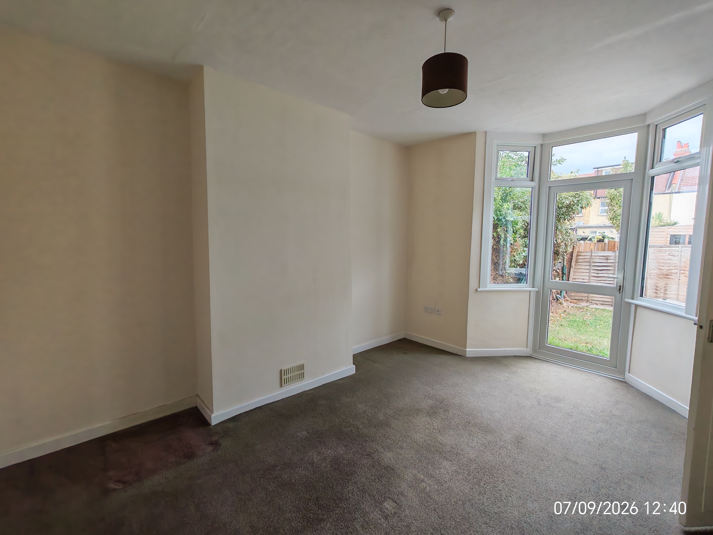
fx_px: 330
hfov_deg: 94.5
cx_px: 356
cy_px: 268
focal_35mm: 16
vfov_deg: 78.1
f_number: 2.2
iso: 50
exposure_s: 1/100
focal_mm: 1.96
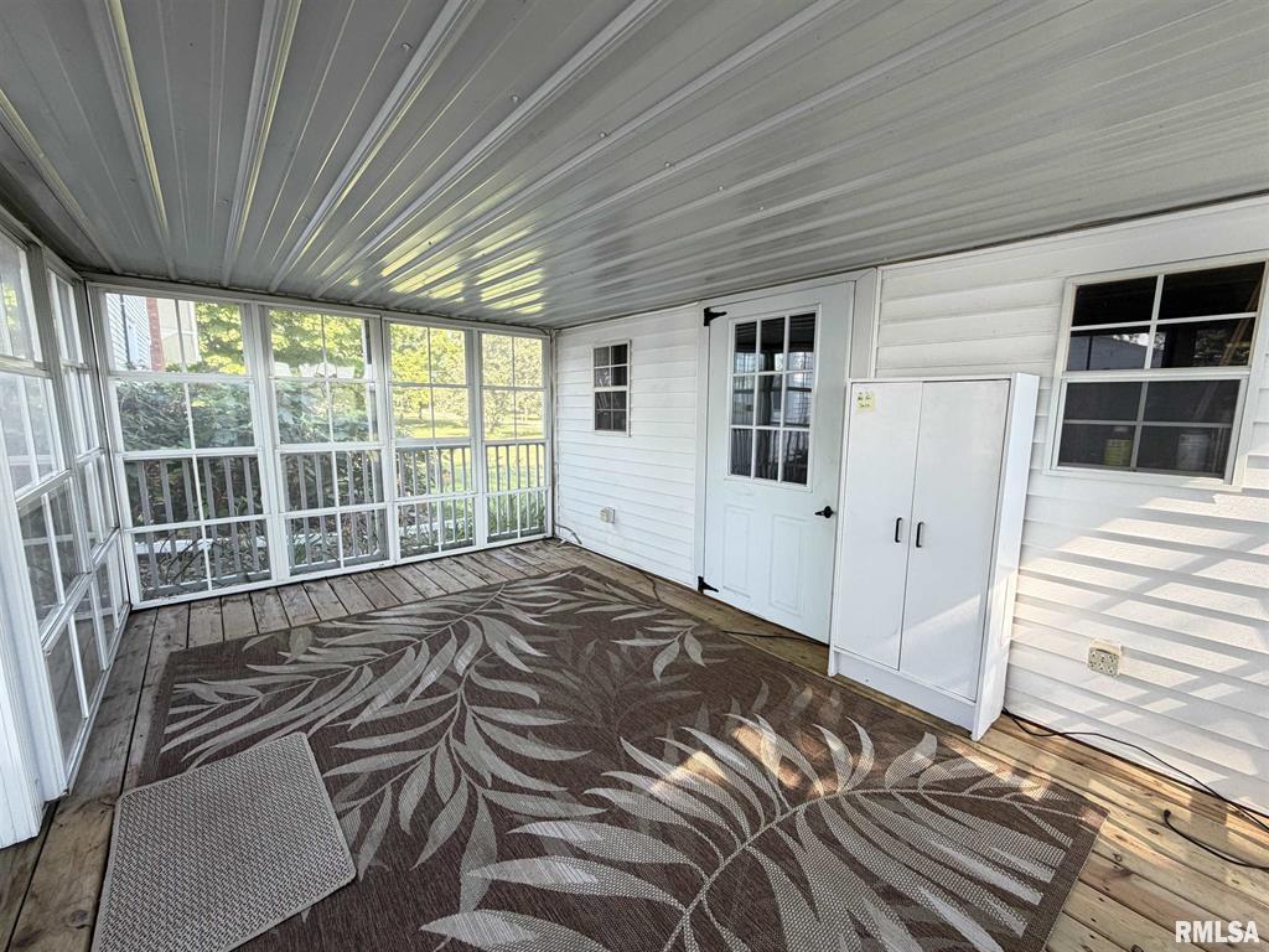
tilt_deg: -6.7
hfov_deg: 102.1
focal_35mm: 14
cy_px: 476
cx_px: 634
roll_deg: -1.0
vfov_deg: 85.7
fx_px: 513
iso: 100
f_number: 2.2
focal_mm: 2.22
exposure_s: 1/121
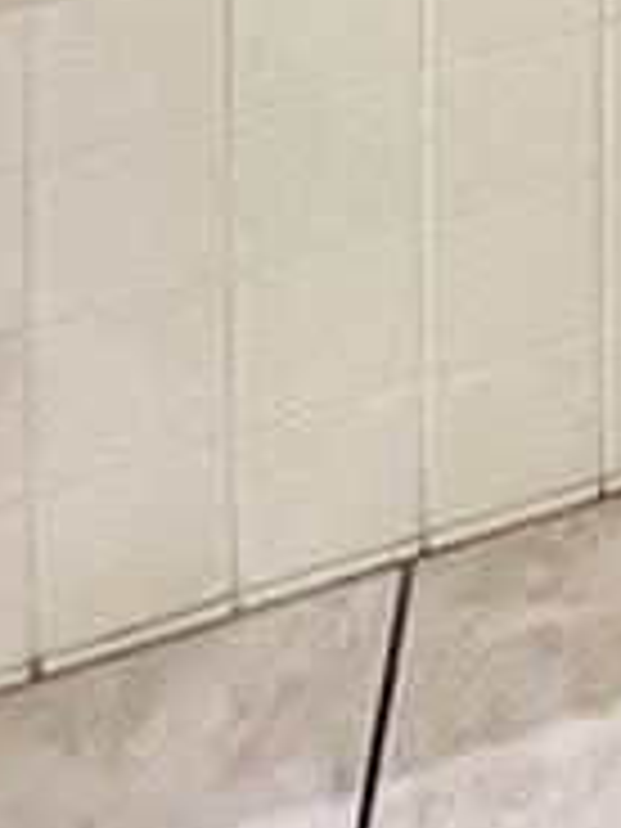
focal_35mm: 85
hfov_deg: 12.0
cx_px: 1688
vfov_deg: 12.6
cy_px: -1476
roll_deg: -0.9
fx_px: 2033
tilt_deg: +0.1
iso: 200
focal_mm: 1.57
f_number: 1.8
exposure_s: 1/60
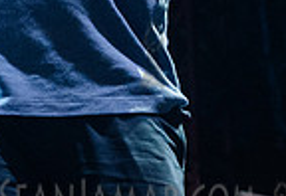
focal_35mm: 194
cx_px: 20
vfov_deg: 6.9
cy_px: -220
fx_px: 1556
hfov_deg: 10.4
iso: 5000
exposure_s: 1/320
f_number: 4
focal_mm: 38
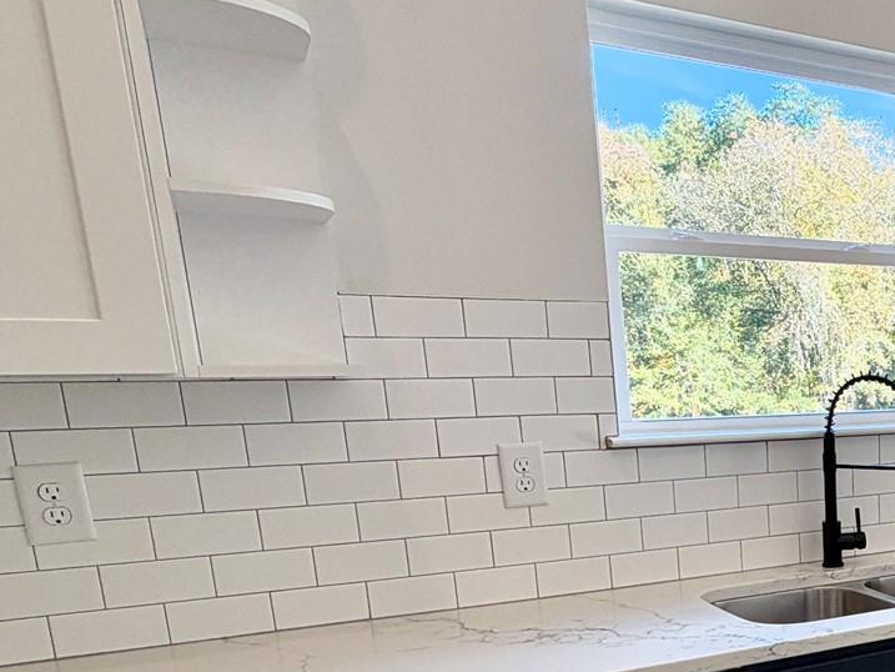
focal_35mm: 40
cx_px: 990
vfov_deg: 34.2
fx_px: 1034
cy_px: 588
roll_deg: +0.2
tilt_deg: -12.1
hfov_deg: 38.5
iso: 40
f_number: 2.2
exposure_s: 1/120
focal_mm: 2.22
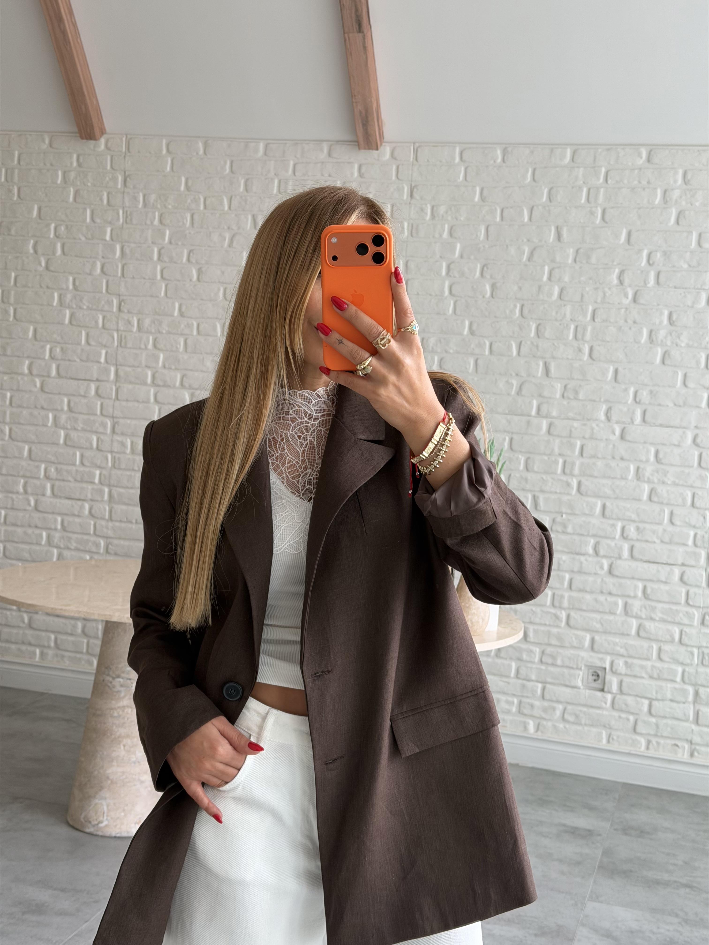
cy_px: 472
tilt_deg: -13.5
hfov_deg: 30.3
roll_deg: -4.0
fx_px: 1311
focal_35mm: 48
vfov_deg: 39.7
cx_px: 354
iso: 50
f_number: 1.78
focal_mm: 6.76
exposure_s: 1/121
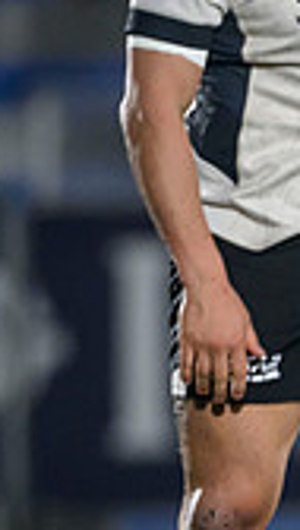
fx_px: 39890
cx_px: 666
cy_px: 560
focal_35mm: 2832
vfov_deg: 0.8
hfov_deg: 0.4
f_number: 4
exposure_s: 1/1250
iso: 5000
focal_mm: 560
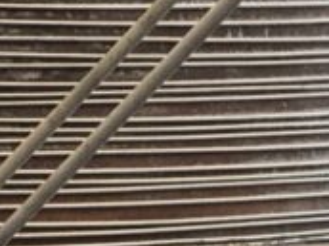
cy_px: 481
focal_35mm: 173
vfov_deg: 8.2
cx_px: 319
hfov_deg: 11.3
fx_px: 1644
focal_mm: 4.15
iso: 25
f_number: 2.2
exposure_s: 1/30
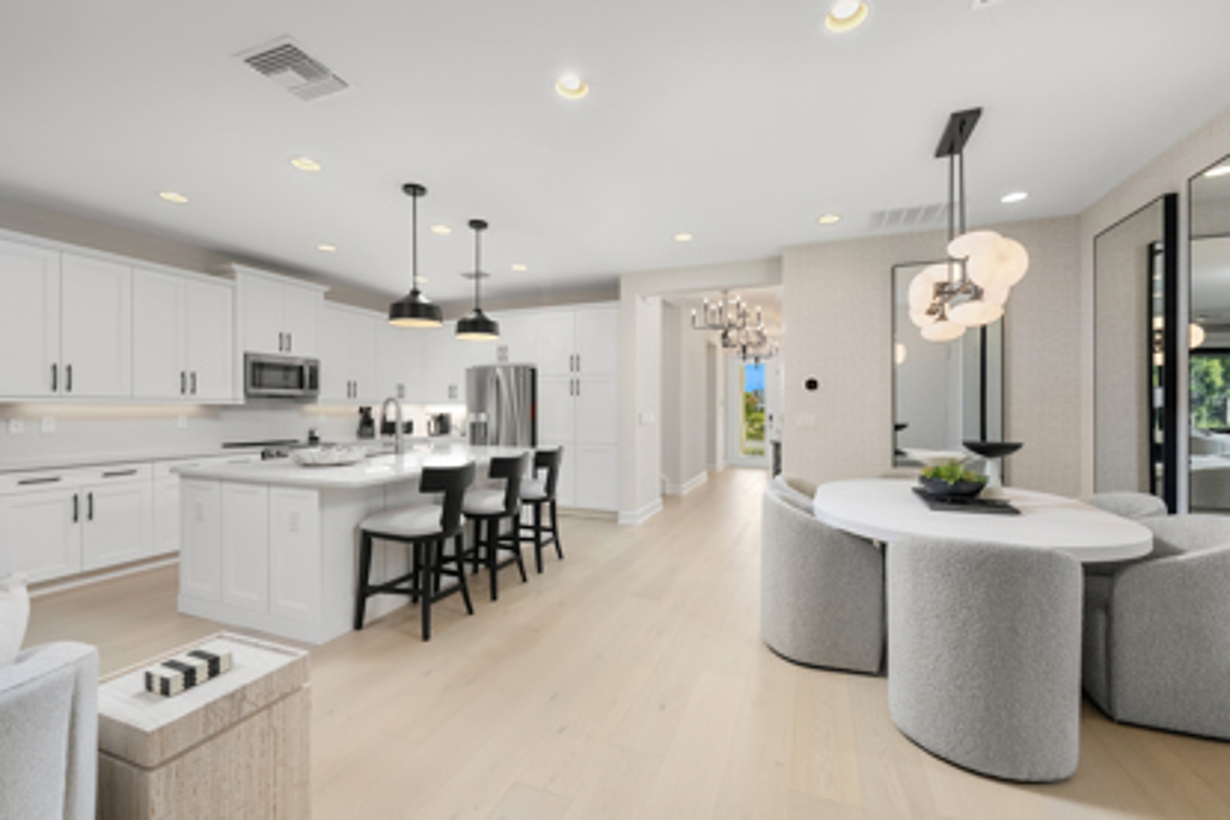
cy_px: 410
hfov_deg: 104.3
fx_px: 478
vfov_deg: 81.2
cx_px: 615
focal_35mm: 14
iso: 500
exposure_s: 1/160
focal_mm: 14
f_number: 9
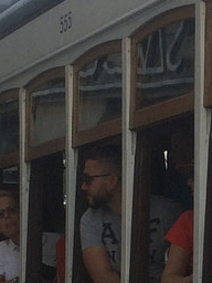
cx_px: 357
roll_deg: +0.8
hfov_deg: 8.0
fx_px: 1478
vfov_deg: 10.6
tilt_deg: -6.7
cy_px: 388
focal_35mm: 181
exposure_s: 1/451
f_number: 2.2
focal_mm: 4.15
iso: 32
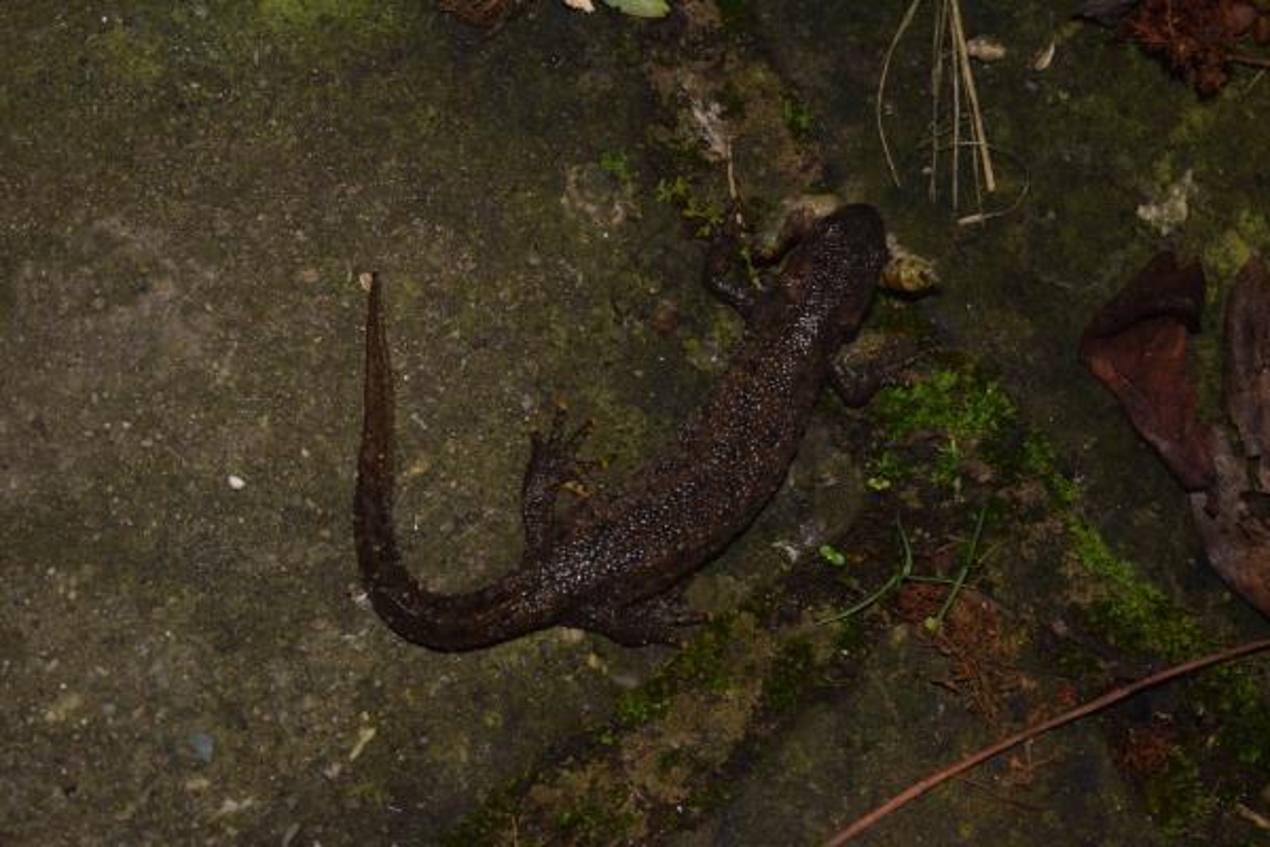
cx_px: 635
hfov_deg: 24.6
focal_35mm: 82
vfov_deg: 16.6
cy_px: 424
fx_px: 2910
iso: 1100
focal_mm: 55
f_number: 5.6
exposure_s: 1/60
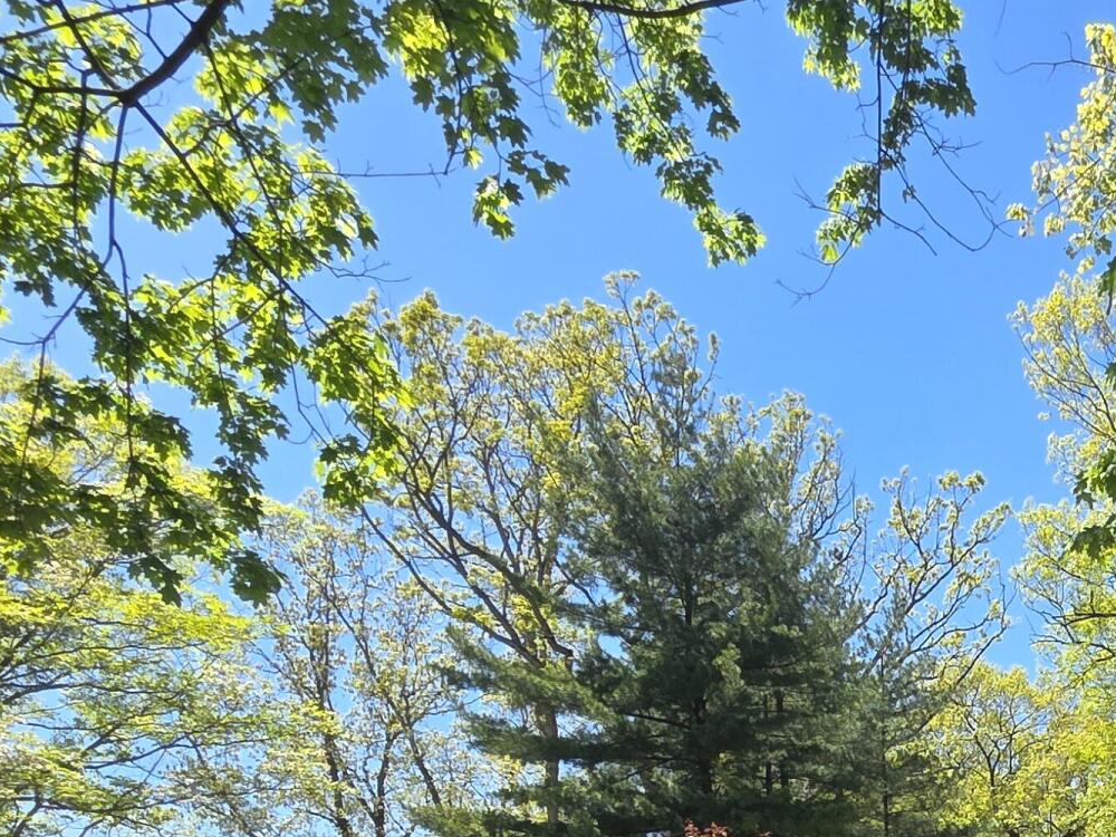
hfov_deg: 42.0
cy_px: 1238
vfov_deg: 26.9
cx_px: 1097
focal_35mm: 39
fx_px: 1257
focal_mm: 2.2
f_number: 1.9
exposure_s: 1/957
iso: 40
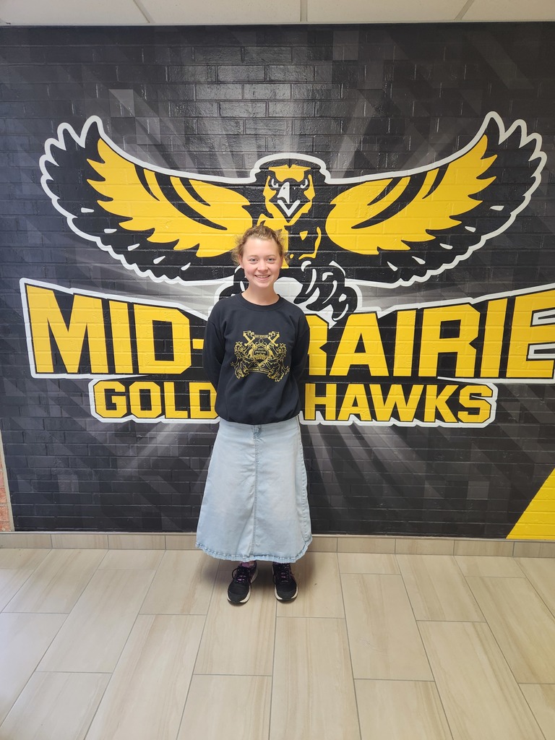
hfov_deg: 58.9
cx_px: 278
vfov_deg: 73.9
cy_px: 370
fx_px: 492
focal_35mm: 23
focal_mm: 5.4
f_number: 1.8
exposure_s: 1/120
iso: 160
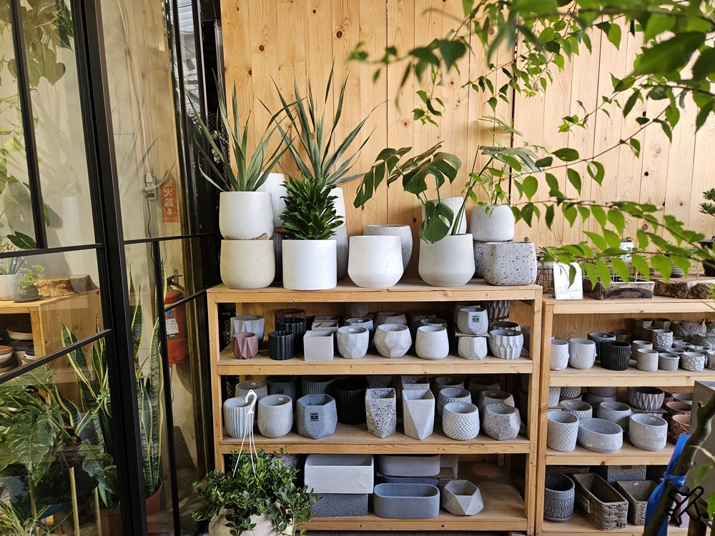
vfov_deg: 58.9
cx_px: 358
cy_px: 268
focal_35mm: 23
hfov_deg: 73.9
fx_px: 475
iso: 125
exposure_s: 1/120
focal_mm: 5.4
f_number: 1.8
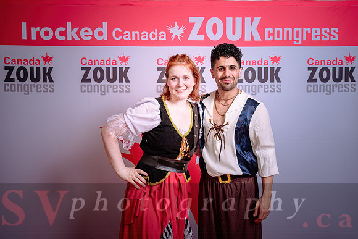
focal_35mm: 36
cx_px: 186
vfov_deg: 36.8
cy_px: 116
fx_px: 359
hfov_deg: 53.0
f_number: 5
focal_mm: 34.5
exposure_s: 1/160
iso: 100
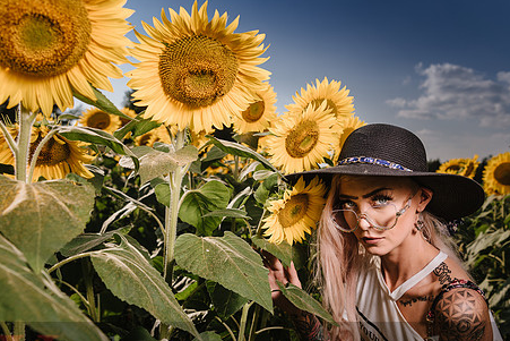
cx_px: 261
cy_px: 204
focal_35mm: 36
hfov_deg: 53.1
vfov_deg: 36.8
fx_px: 510
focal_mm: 28
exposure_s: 1/200
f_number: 5
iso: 64
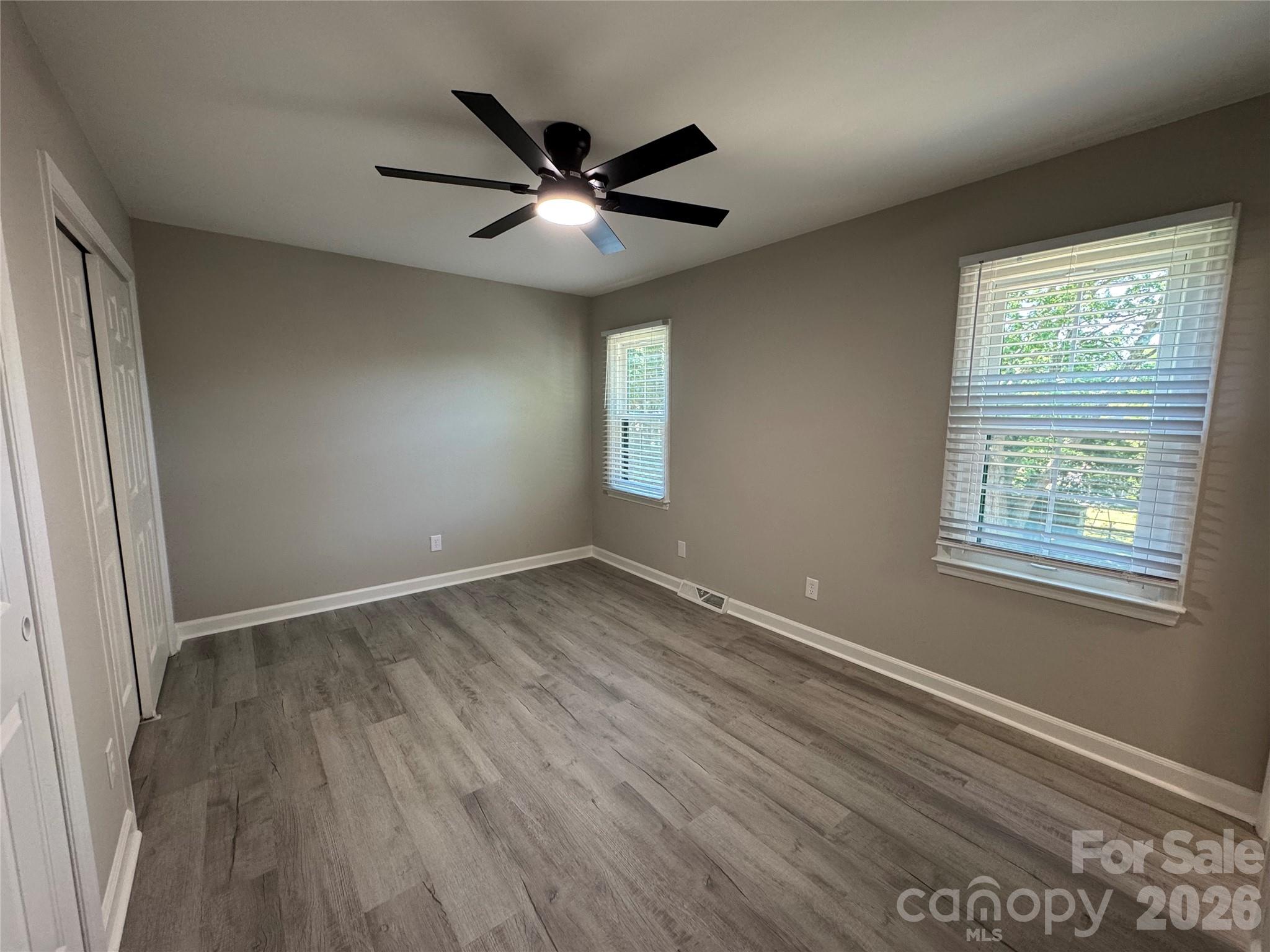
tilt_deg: -7.7
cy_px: 476
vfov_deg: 85.7
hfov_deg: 102.1
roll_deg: -0.5
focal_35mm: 14
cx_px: 635
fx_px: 514
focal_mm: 2.22
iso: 200
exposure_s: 1/60
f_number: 2.2
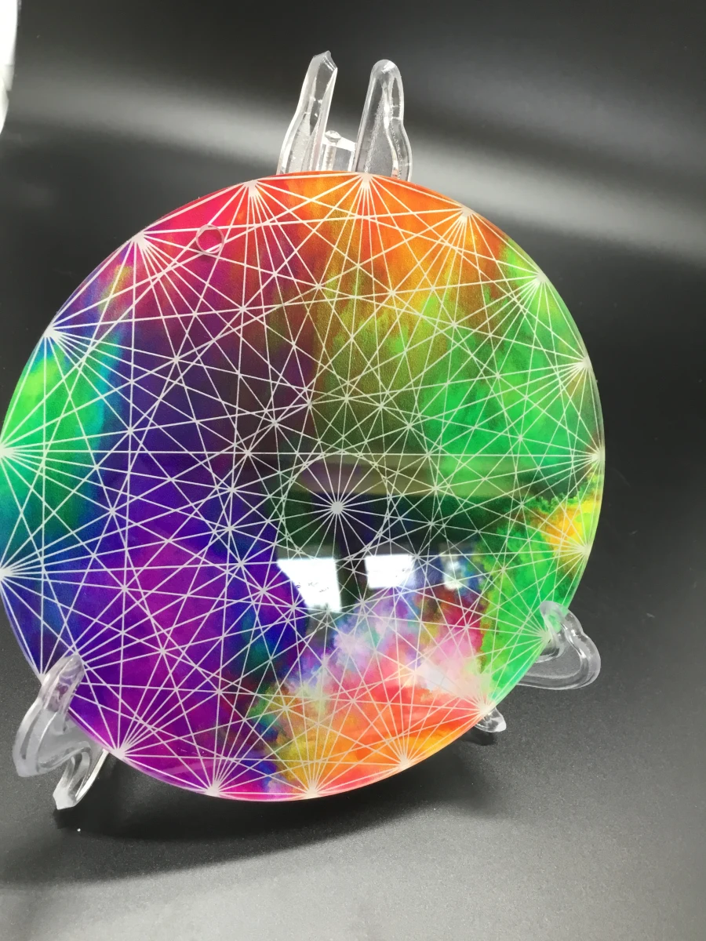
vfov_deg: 58.4
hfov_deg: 45.4
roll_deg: -14.9
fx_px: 843
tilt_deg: -39.8
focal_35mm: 31
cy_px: 470
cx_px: 353
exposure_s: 1/30
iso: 64
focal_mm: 3.3
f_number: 2.4
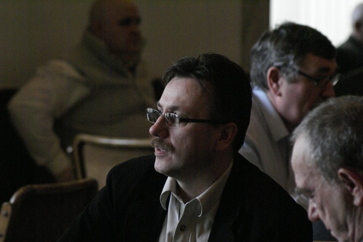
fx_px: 2422
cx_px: 182
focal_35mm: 240
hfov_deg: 8.6
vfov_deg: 5.7
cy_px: 121
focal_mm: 160
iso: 1600
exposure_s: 1/100
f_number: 5.6
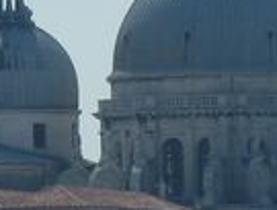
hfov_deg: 2.1
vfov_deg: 1.6
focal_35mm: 926
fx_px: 7430
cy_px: 237
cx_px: 21
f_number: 5.6
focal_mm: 32.1
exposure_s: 1/800
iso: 80
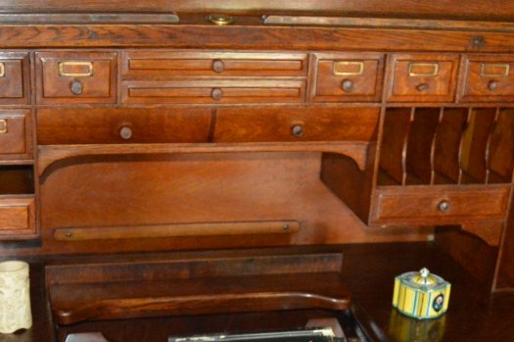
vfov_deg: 20.1
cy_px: 360
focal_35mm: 65
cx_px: 219
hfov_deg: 30.9
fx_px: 929
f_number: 3.5
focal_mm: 19
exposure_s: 1/60
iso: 3200
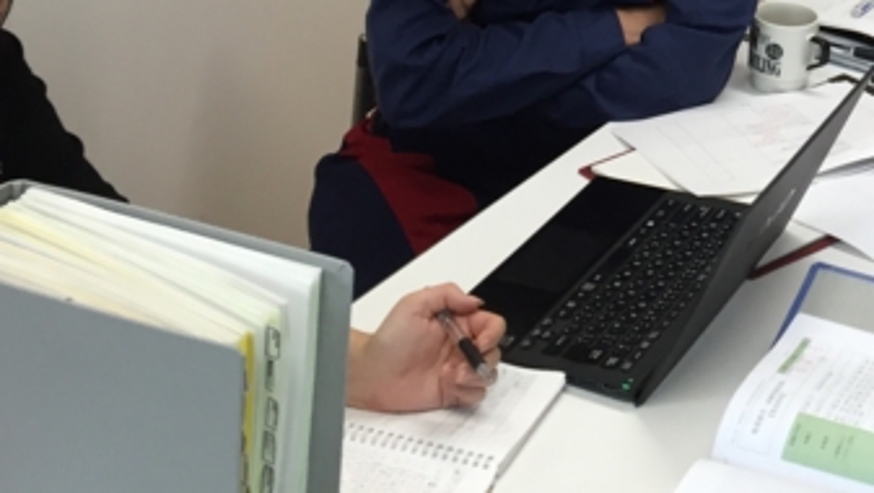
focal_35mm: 75
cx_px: 926
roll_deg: -6.5
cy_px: -246
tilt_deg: -13.1
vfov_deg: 15.0
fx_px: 1739
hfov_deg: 26.3
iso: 32
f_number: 2.2
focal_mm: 4.15
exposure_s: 1/30
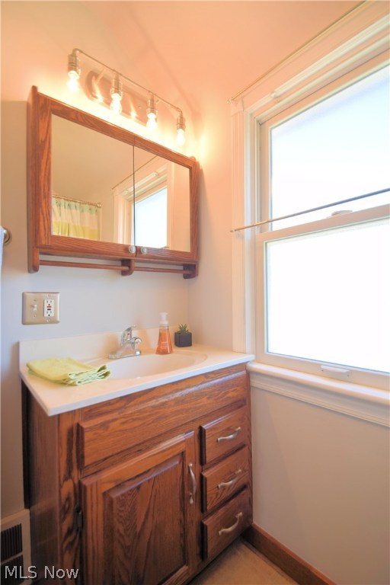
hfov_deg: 77.3
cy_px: 292
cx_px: 195
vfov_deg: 100.4
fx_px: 244
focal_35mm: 15
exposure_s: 1/30
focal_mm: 10
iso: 100
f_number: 3.5
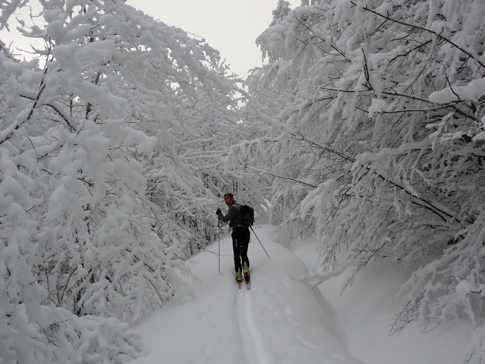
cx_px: 242
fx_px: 659
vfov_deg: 30.9
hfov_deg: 40.4
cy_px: 182
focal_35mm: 47
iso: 64
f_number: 4
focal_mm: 8.4
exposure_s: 1/400
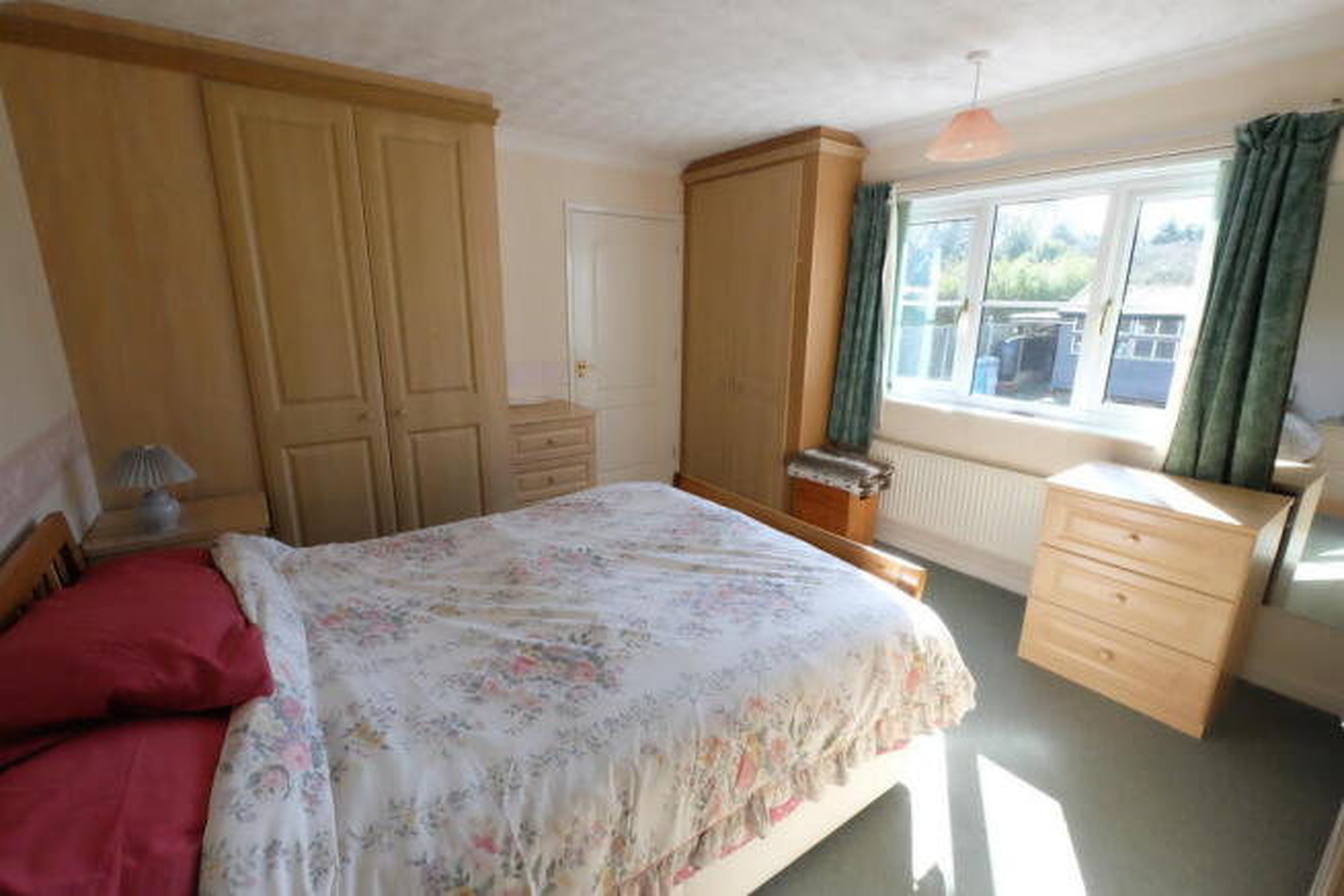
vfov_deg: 77.4
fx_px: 560
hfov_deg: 100.4
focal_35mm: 15
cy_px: 448
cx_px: 672
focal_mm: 10
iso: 6400
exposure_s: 1/420
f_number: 9
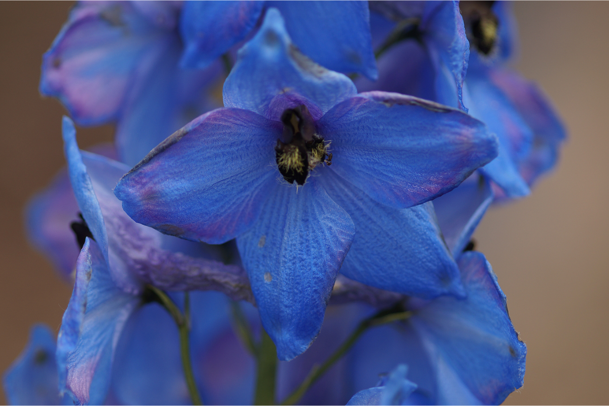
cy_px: 203
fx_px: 2537
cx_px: 304
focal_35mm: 150
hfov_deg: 13.7
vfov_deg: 9.1
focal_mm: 100
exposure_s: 1/1000
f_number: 2.8
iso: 100
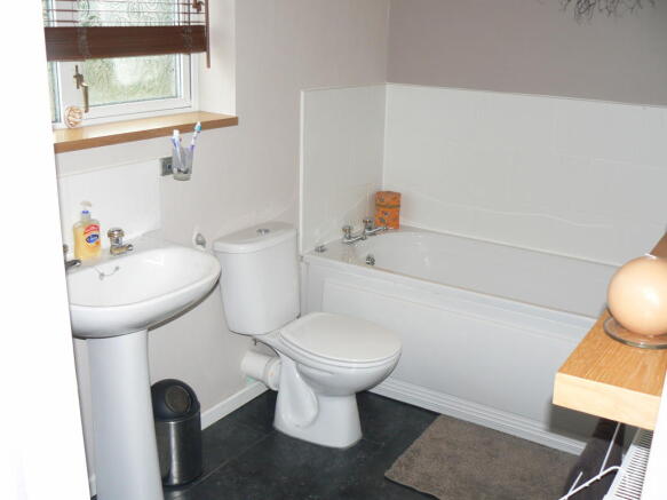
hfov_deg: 51.4
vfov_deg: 39.6
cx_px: 334
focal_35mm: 36
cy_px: 250
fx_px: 694
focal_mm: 6
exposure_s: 1/100
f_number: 2.8
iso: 80
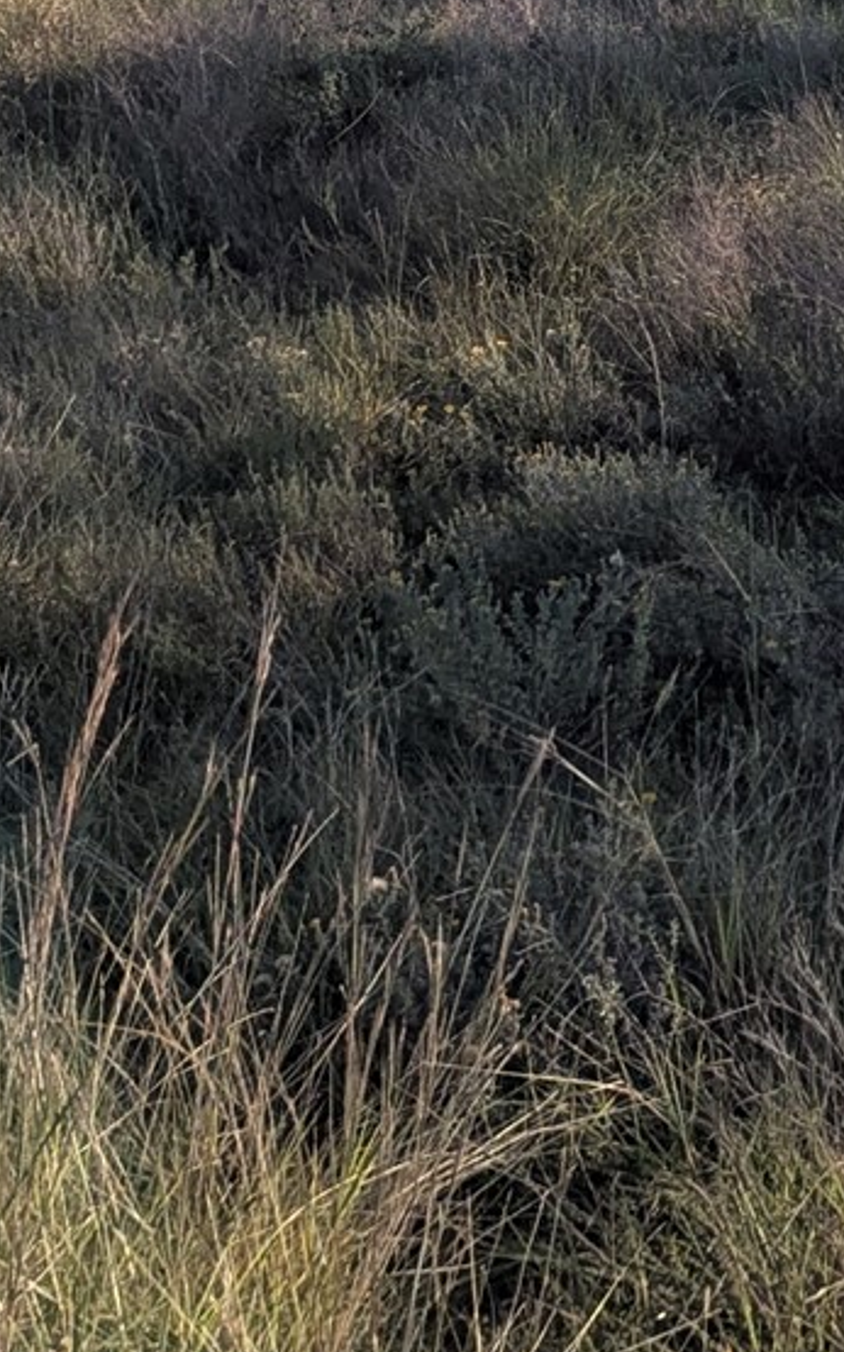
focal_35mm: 94
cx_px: 1196
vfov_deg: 20.4
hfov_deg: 13.3
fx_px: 3461
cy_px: -366
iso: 44
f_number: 1.85
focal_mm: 6.81
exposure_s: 1/2976
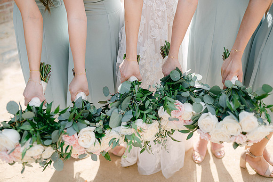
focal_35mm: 35
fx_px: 265
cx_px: 136
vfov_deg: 37.8
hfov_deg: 54.5
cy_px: 91
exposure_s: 1/2000
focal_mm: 35
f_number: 2
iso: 100
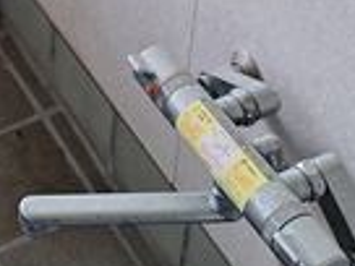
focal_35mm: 108
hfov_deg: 17.5
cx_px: -50
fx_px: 1108
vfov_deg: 12.3
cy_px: -240
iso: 80
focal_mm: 5.54
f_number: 1.8
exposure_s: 1/50
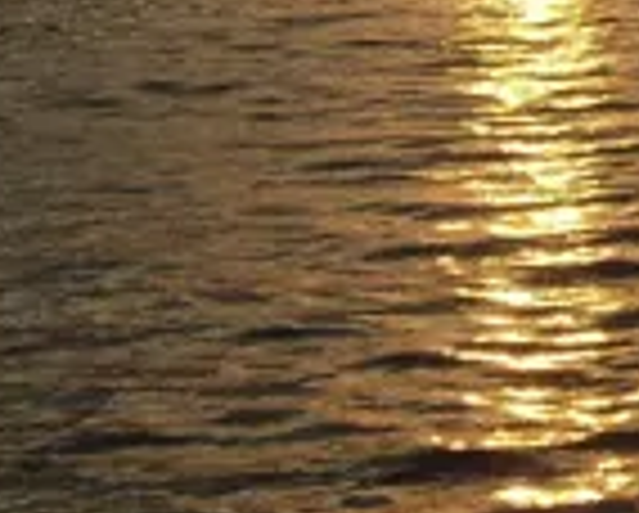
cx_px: 868
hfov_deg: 8.3
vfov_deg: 6.7
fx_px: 4318
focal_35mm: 228
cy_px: -230
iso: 64
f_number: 7.6
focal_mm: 10.7
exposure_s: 1/220
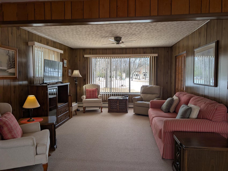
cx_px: 114
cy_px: 86
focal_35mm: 24
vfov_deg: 56.9
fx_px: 158
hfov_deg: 71.5
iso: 22
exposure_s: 1/368
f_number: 1.68
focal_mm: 6.9
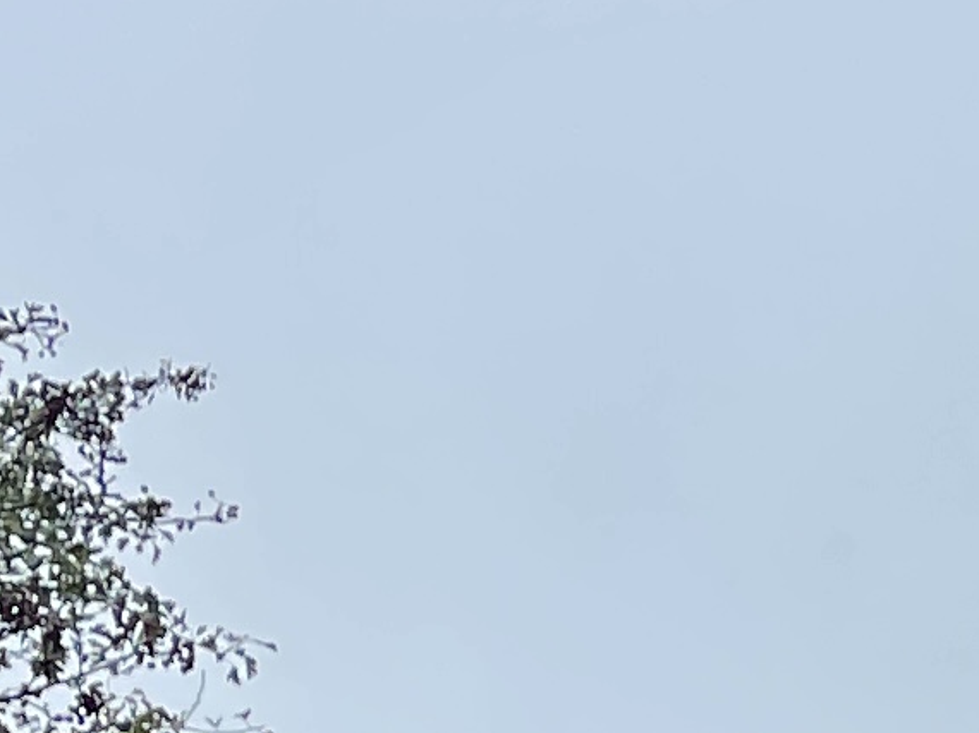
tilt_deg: +1.8
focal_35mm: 184
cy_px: 1679
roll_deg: -0.5
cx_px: 2360
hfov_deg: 9.5
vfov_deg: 7.6
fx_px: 5202
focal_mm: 4.2
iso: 32
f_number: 1.6
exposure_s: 1/796
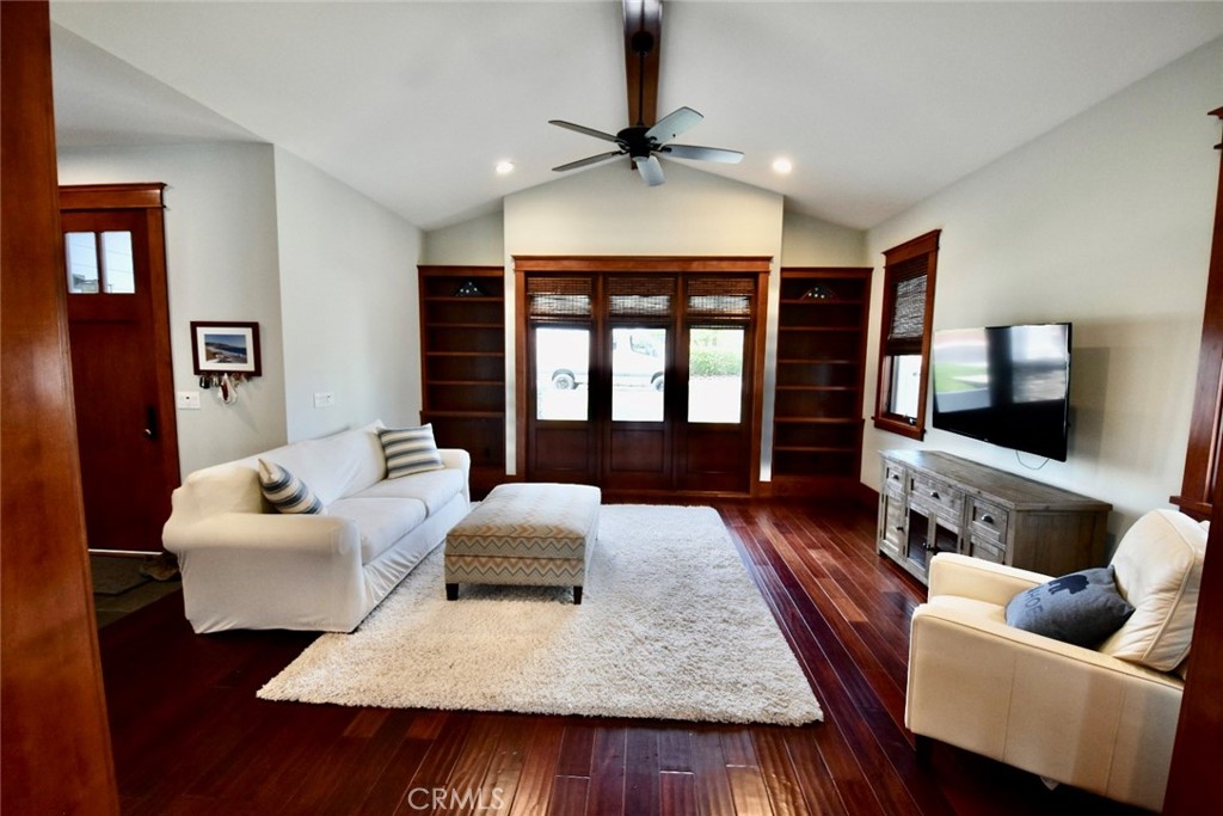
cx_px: 612
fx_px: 510
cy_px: 408
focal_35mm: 15
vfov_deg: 77.3
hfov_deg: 100.4
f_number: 4.5
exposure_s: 1/80
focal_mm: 10
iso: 400
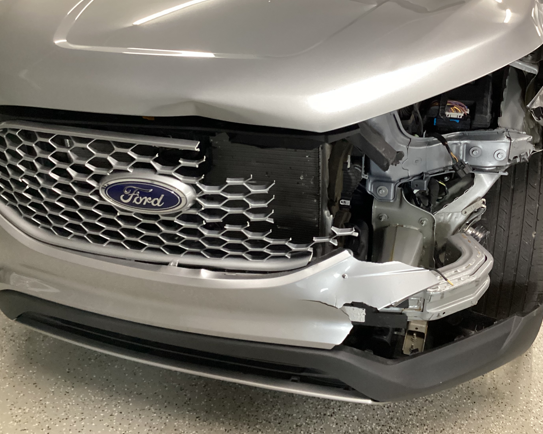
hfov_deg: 50.2
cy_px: 204
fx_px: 579
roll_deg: +1.1
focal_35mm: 36
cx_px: 303
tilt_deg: -29.4
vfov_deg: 41.1
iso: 320
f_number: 2.4
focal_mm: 3.3
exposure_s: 1/50
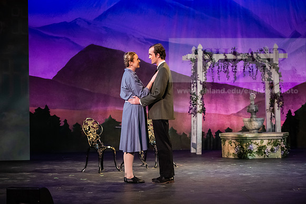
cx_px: 153
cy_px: 102
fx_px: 808
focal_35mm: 95
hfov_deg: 21.5
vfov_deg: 14.4
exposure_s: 1/320
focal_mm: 95
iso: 4000
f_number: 3.2
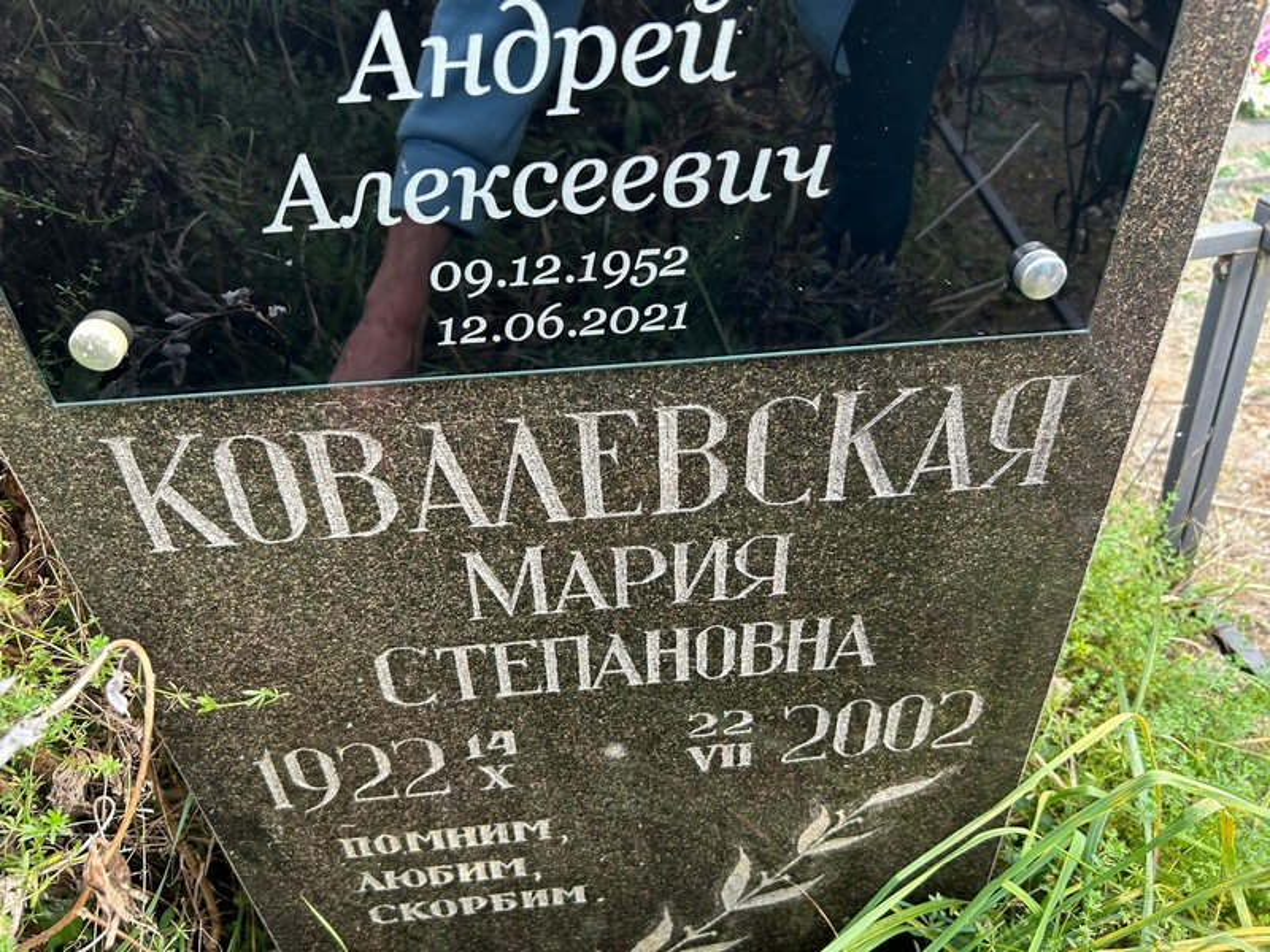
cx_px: 635
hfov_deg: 67.3
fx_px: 954
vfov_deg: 53.1
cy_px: 476
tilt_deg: -35.1
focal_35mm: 26
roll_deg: +2.7
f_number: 1.5
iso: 80
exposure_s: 1/121
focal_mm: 5.7
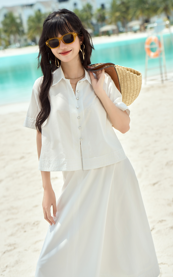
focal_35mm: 61
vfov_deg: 33.5
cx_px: 91
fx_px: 460
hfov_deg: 21.3
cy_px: 138
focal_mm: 59
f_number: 3.5
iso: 100
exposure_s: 1/1000
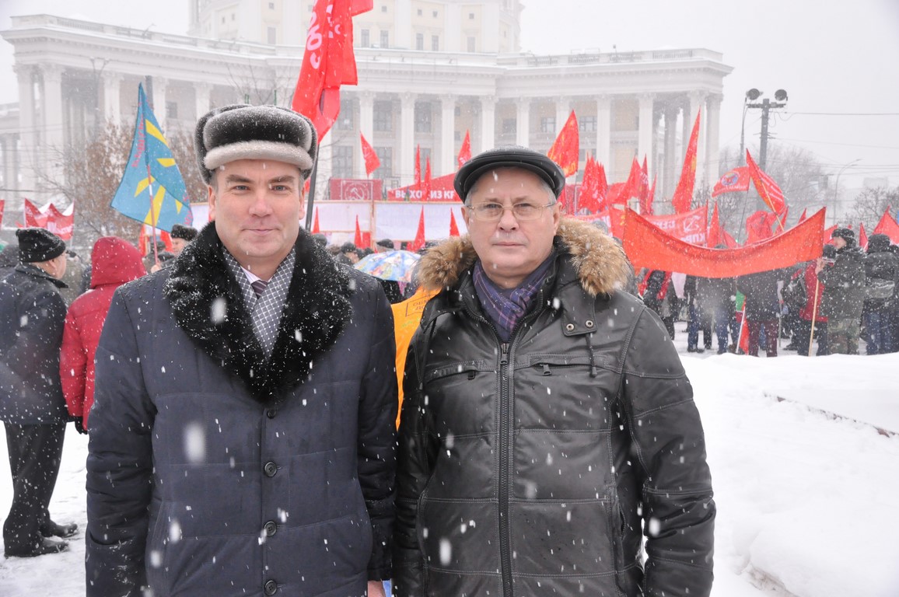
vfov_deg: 34.1
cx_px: 450
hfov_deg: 49.6
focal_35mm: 39
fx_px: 973
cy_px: 298
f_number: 8
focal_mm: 26
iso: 1600
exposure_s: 1/250
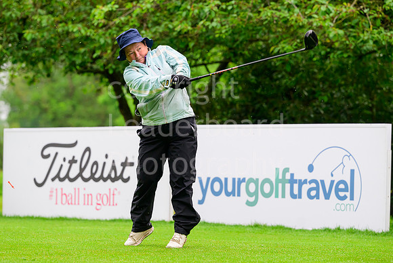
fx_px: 2076
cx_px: 190
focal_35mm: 190
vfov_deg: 7.2
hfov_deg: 10.8
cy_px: 123
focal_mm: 160
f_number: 4
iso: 1000
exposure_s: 1/1250
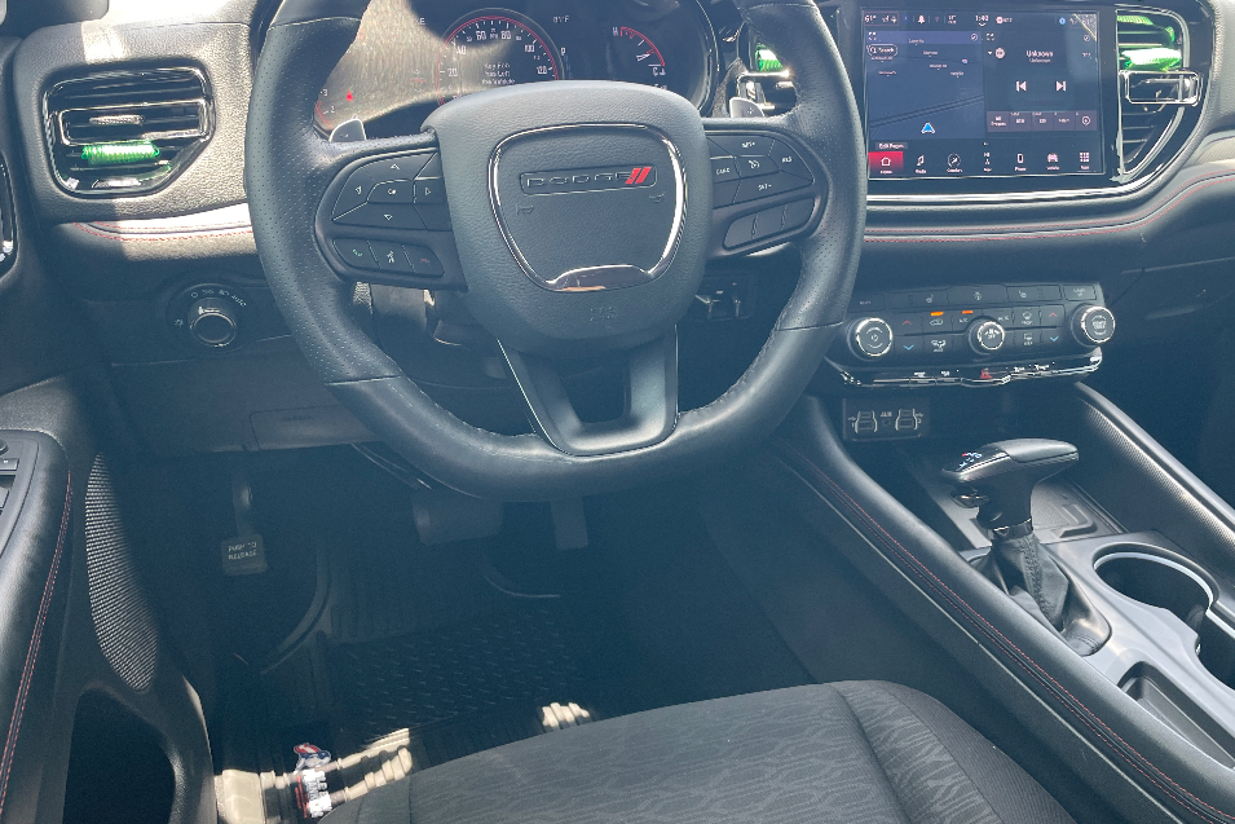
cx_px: 634
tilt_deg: -23.9
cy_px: 415
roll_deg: -0.7
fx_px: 995
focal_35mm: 29
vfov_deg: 45.0
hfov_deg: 63.6
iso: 80
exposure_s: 1/121
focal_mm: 4.2
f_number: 1.6
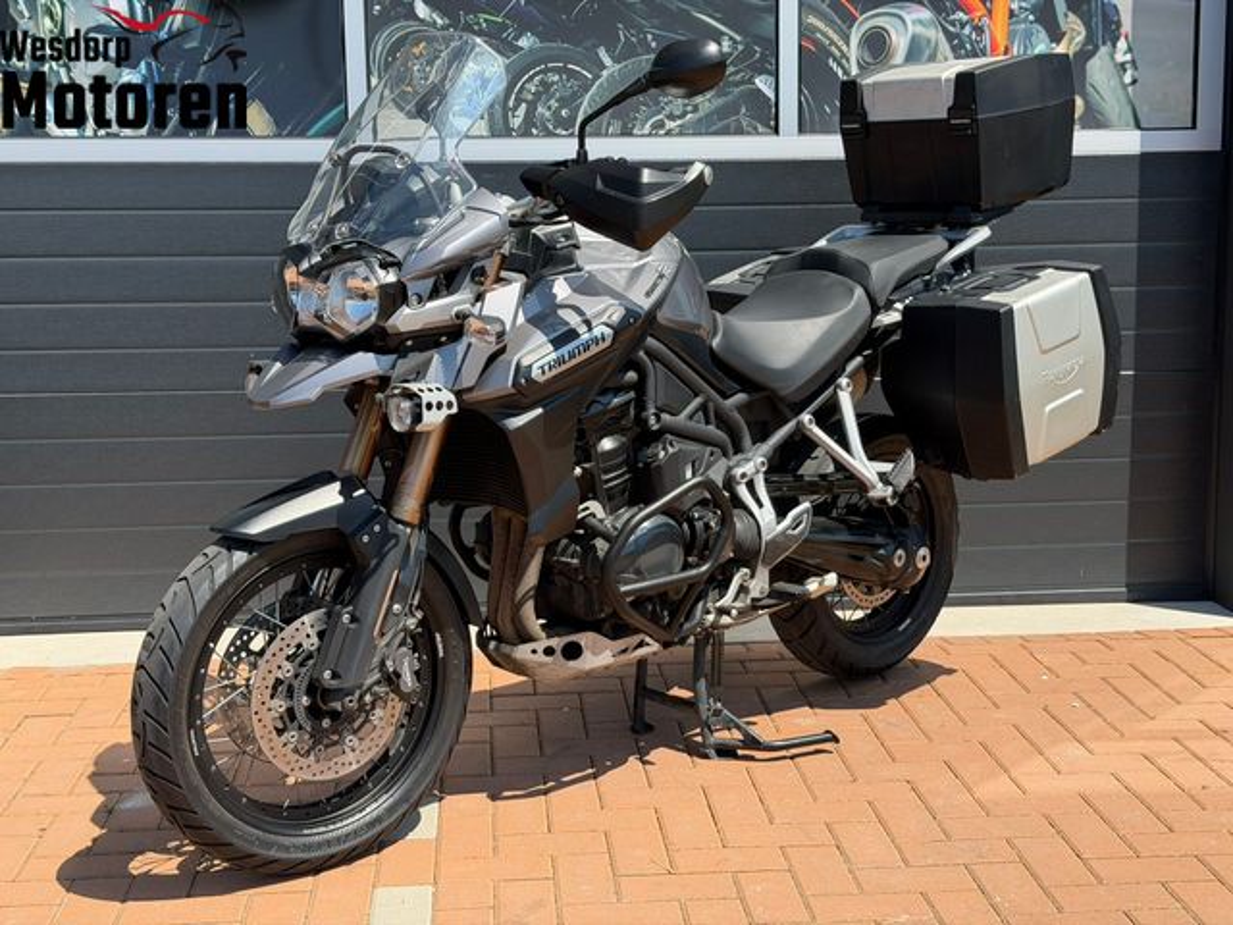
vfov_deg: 30.3
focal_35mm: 48
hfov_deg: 39.7
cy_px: 462
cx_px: 616
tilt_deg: -7.5
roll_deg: +1.1
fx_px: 1710
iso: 64
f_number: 1.78
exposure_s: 1/2577
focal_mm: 6.76
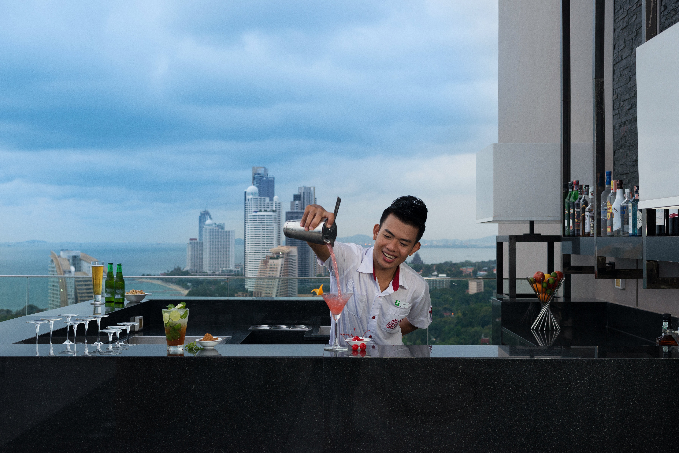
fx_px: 943
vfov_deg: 27.0
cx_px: 340
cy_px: 226
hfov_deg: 39.6
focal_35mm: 50
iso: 400
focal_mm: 50
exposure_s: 1/60
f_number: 7.1
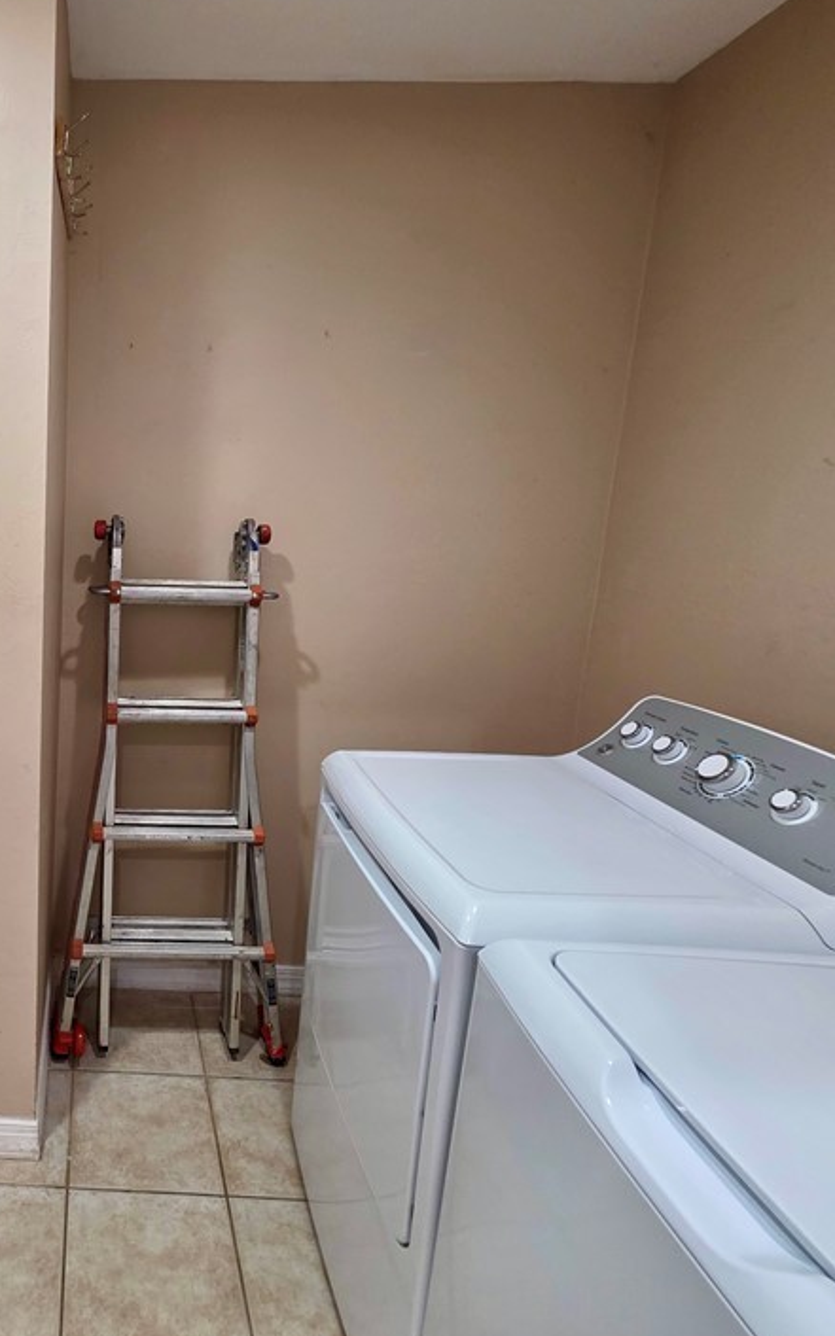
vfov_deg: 85.0
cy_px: 638
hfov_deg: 52.2
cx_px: 78
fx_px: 729
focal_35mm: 20
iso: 200
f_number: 1.9
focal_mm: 2.2
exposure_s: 1/60
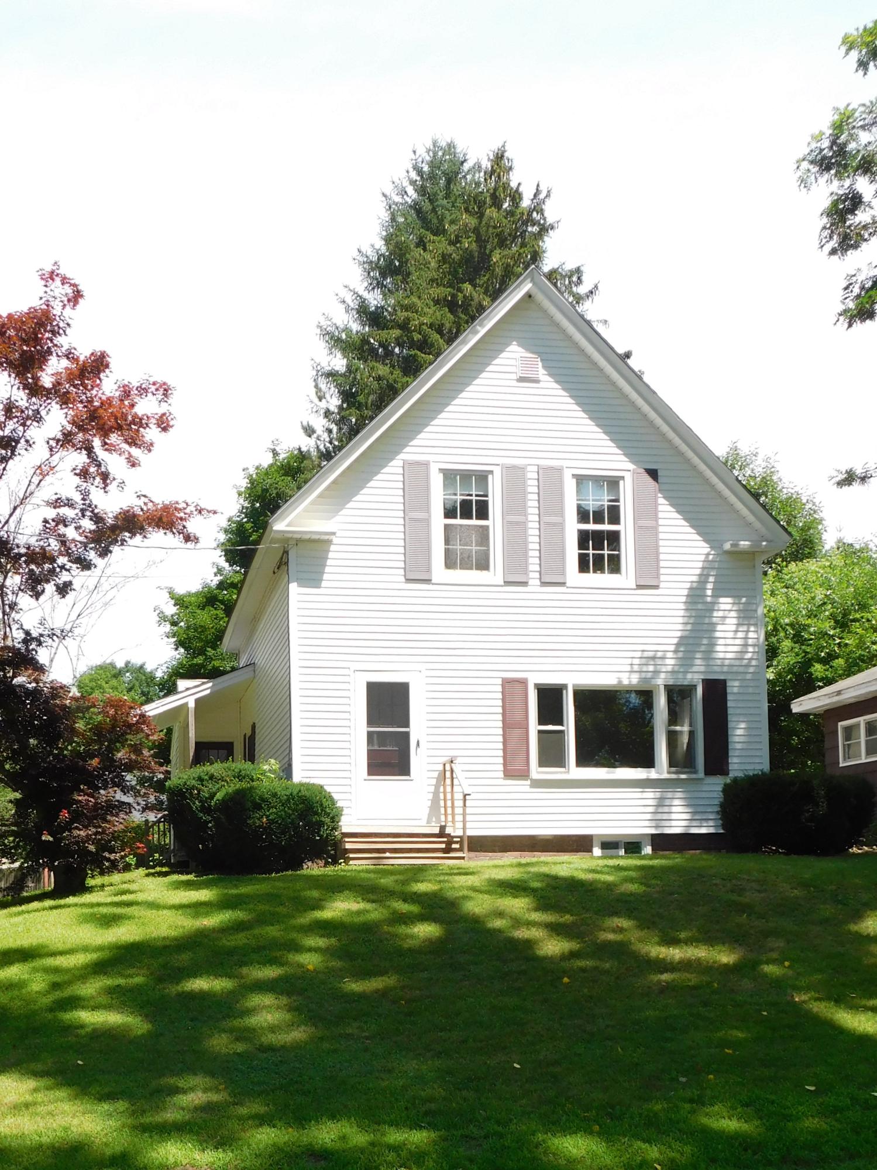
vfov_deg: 60.0
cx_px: 438
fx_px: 1014
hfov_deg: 46.8
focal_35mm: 30
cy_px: 585
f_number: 3.2
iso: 125
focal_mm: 5.3
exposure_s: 1/640
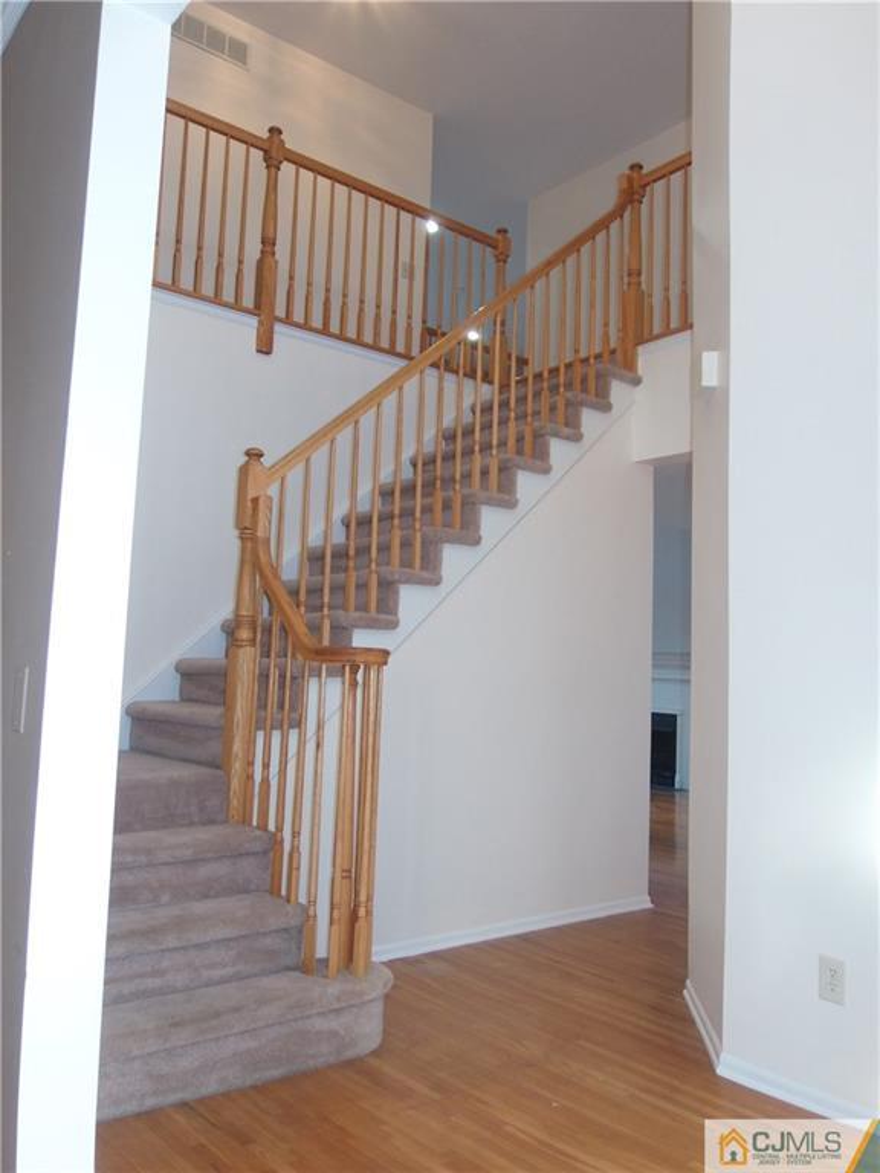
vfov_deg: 67.3
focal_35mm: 26
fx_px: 881
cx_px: 440
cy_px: 586
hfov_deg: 53.1
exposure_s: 1/30
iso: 100
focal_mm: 4.66
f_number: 3.2
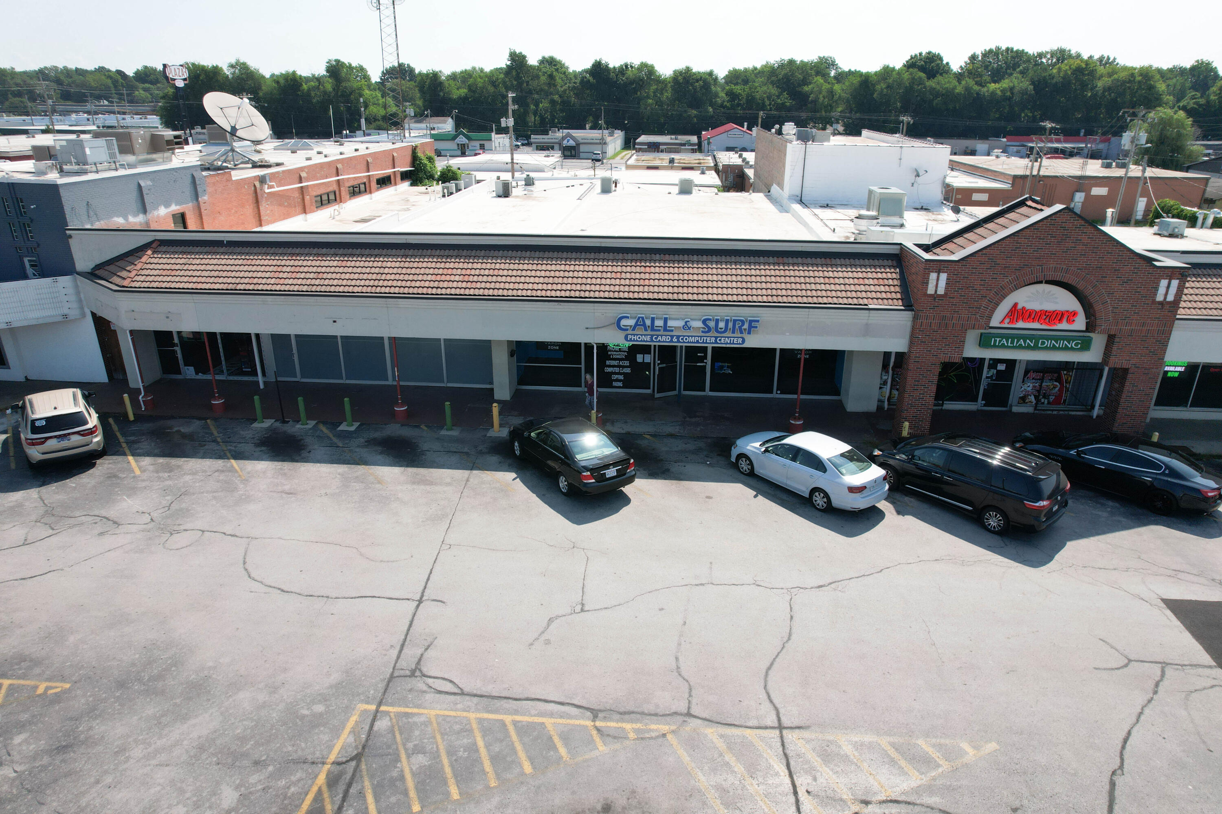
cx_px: 611
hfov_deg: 78.6
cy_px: 407
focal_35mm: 22
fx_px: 747
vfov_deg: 57.2
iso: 100
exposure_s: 1/500
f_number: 2.8
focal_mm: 8.38
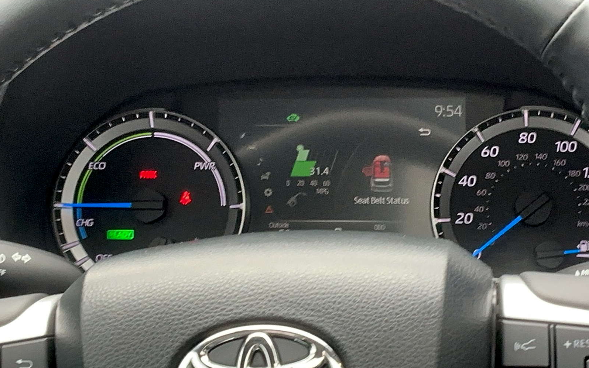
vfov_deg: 19.4
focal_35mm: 67
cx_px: 294
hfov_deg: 30.6
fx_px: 1076
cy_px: 187
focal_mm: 3
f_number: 1.8
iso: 64
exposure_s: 1/60
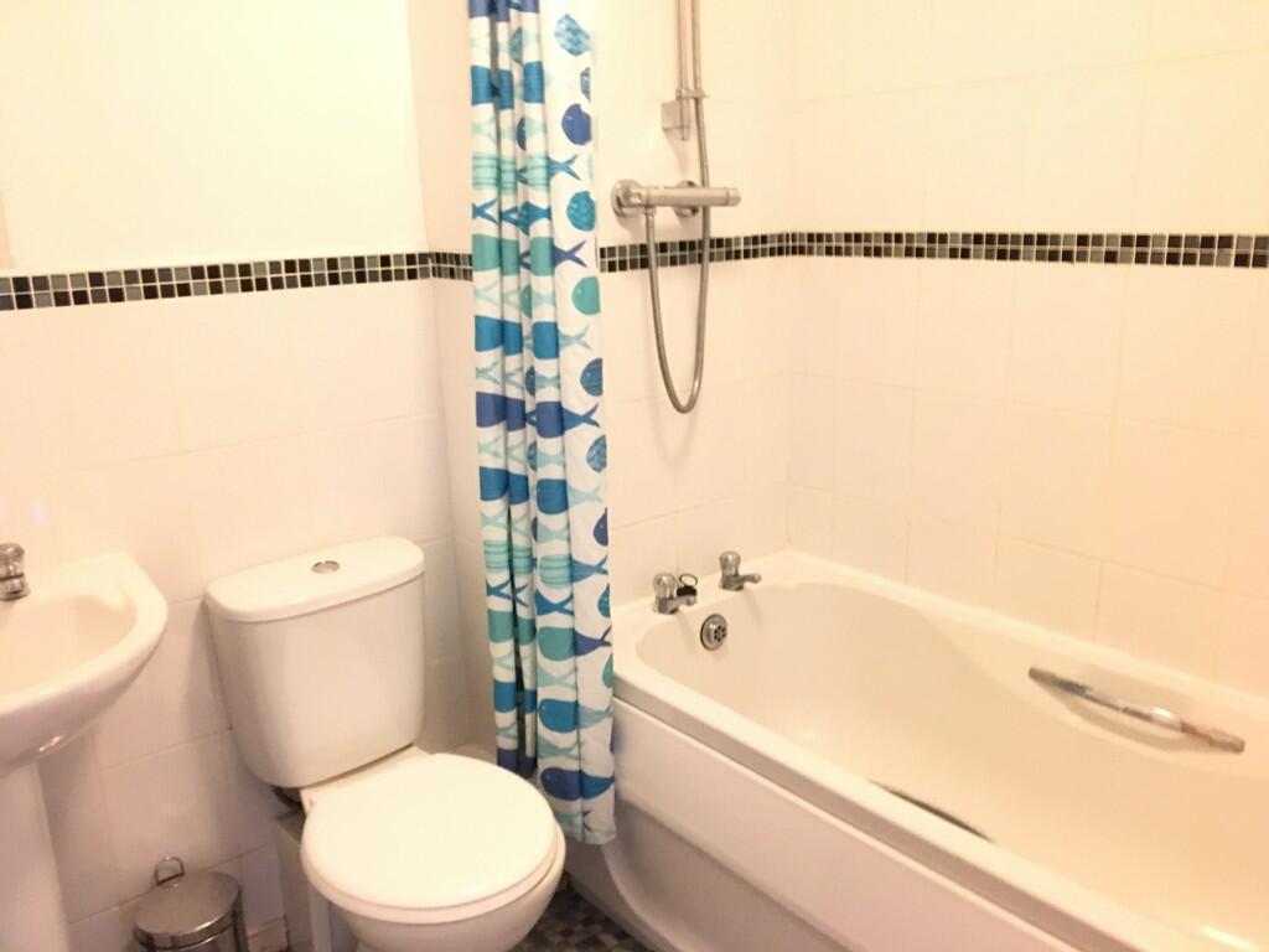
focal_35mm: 29
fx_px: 1063
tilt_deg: -13.0
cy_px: 476
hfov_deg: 61.7
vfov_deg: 48.2
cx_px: 634
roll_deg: +1.8
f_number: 2.2
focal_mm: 4.15
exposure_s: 1/17
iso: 400
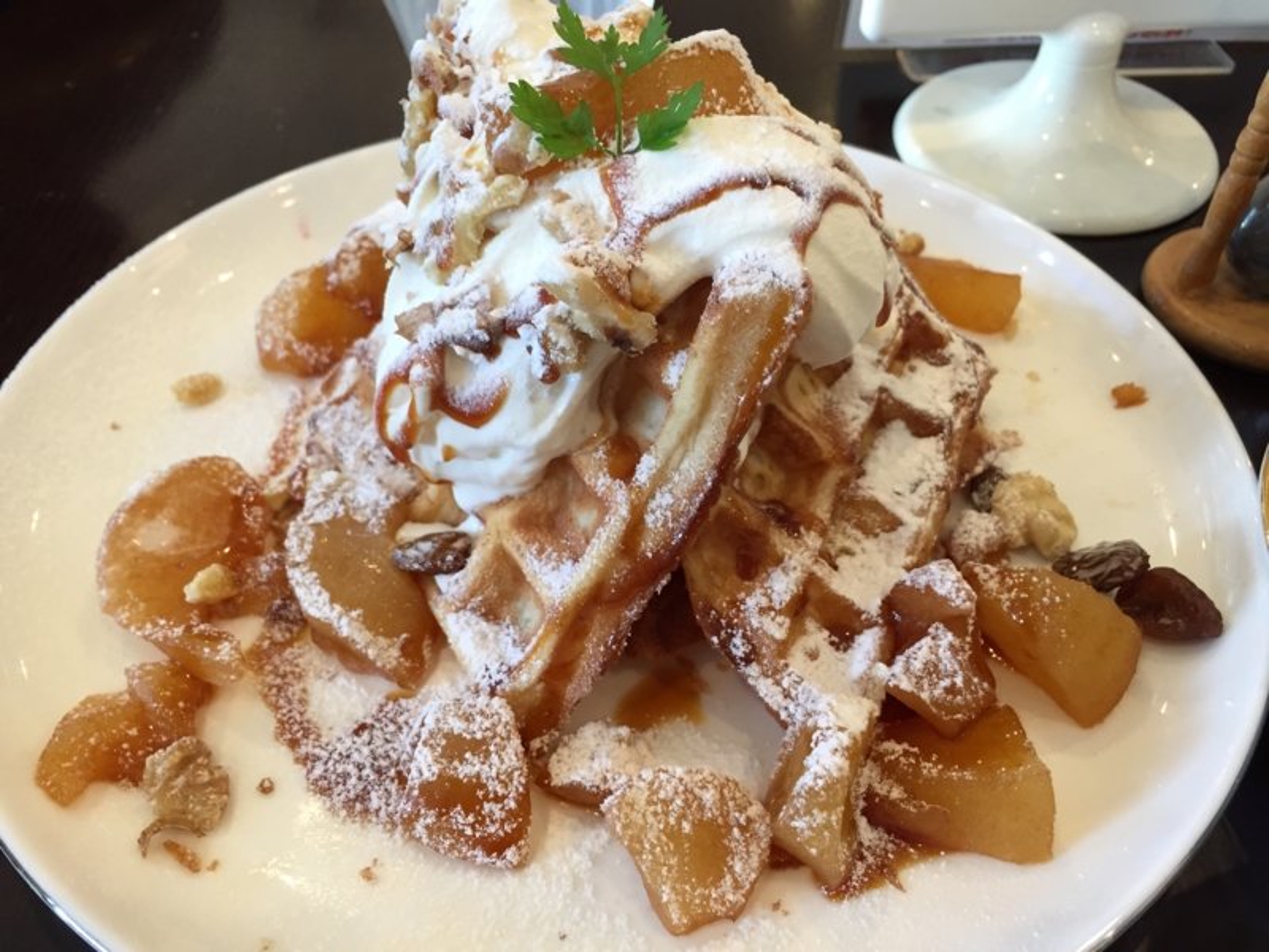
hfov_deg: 61.7
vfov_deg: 48.2
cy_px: 476
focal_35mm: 29
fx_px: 1063
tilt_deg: -45.8
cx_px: 634
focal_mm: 4.15
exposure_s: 1/30
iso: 50
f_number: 2.2
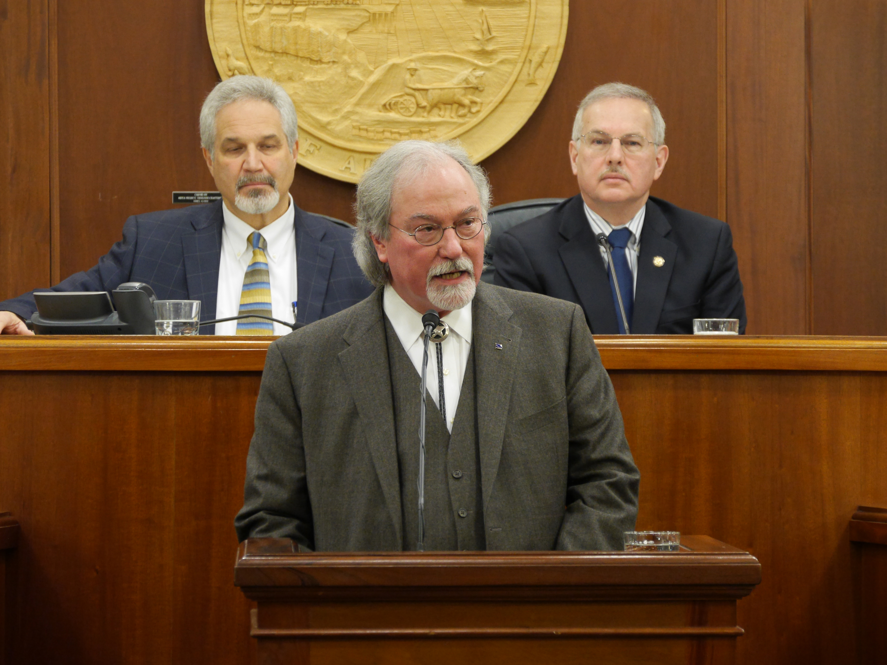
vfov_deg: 8.8
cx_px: 444
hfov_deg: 11.8
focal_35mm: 168
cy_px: 332
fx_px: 4305
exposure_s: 1/40
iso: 1600
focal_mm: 84
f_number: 5.4
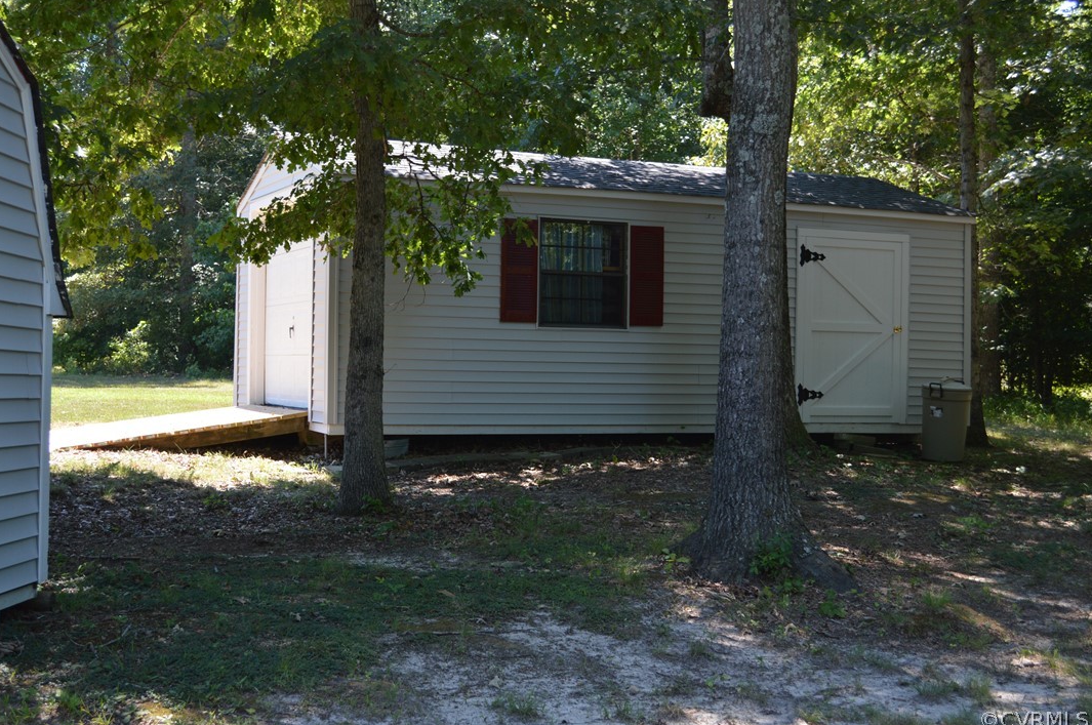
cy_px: 366
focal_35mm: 49
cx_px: 537
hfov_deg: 40.4
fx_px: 1484
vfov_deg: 27.4
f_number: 5.6
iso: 180
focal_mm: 32
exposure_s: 1/125
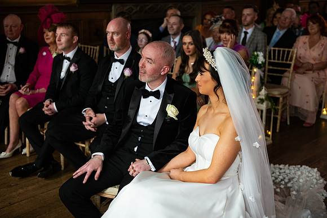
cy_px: 109
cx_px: 164
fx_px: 454
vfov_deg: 27.0
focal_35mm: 50
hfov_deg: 39.6
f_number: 3.5
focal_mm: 50
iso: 800
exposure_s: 1/160
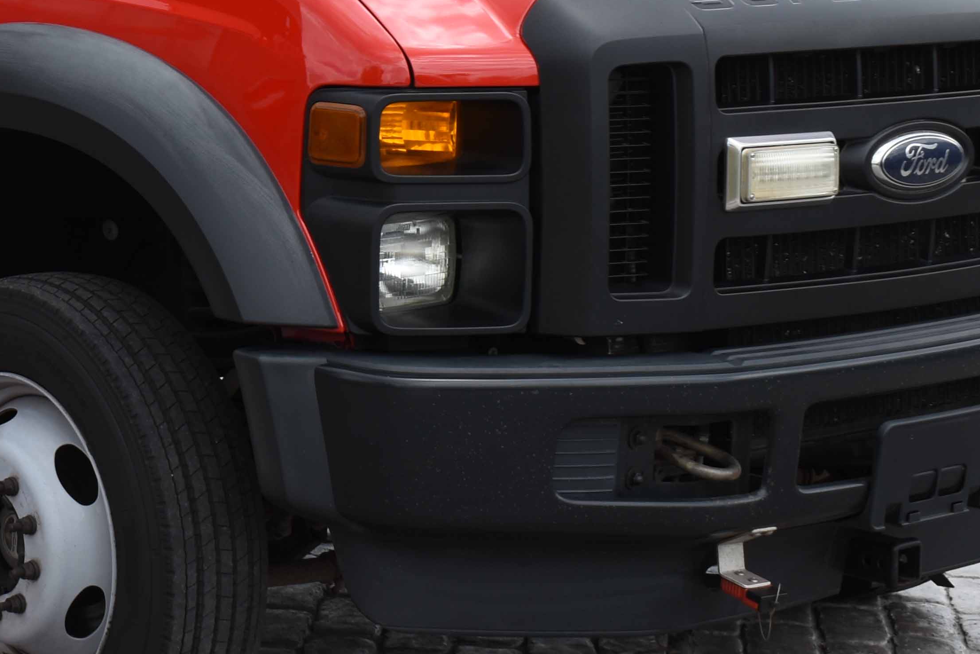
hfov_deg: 17.3
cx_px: -106
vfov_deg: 11.9
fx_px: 3103
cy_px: 26
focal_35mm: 114
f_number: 7.1
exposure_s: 1/200
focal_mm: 28
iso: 100
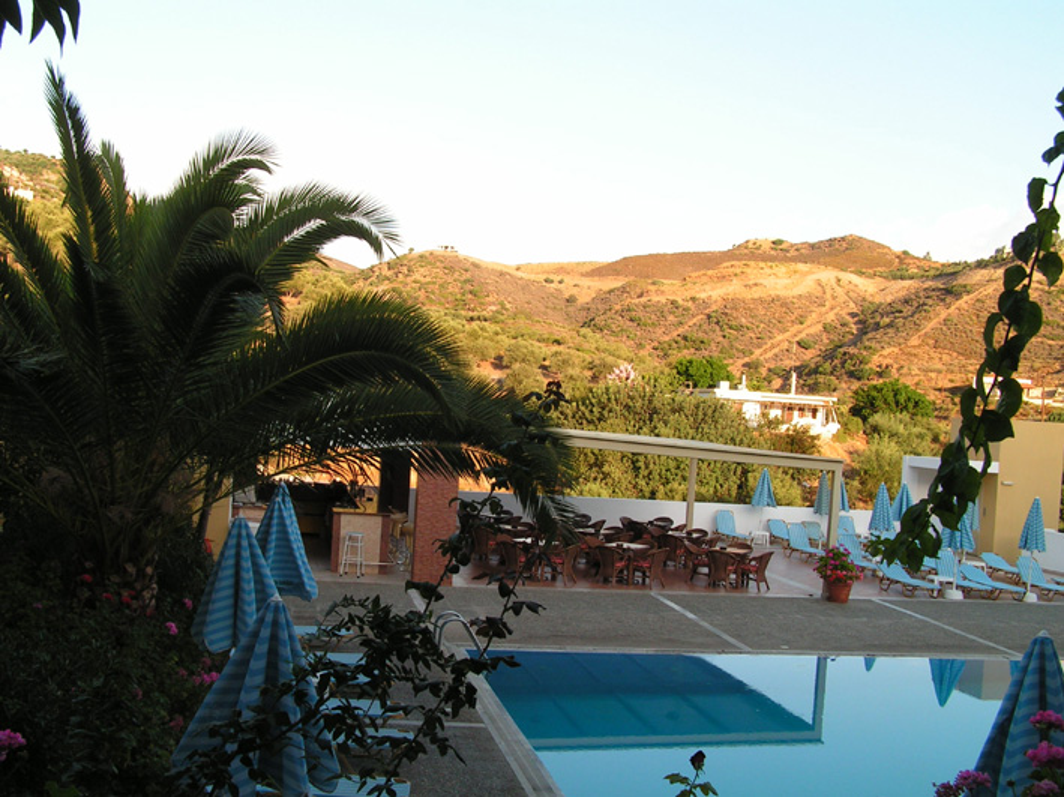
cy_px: 398
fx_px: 1167
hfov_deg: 49.0
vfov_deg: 37.7
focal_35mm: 38
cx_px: 532
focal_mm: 6.3
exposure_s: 1/80
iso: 50
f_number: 5.6
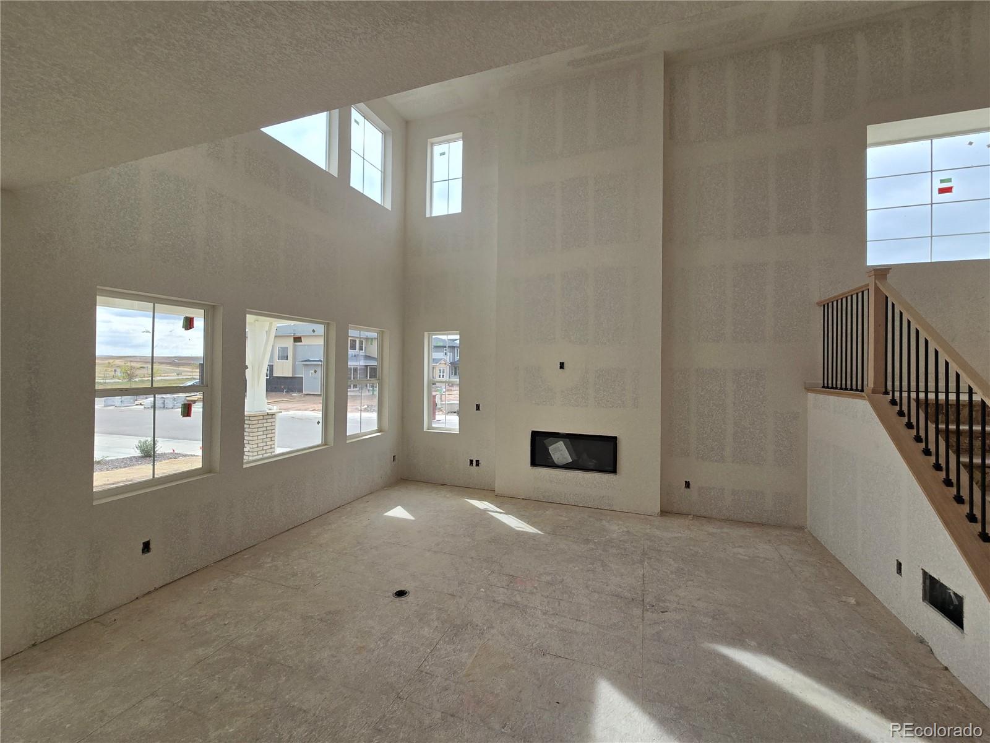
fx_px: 372
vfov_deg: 89.9
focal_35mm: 13
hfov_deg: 106.2
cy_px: 372
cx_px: 495
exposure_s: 1/666
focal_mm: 2.2
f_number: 2.2
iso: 50
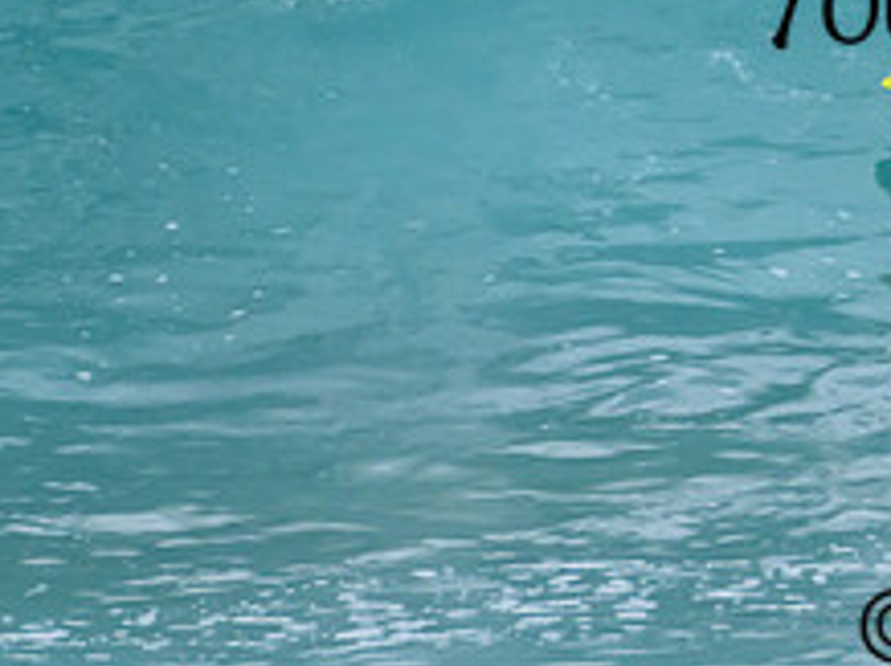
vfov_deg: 0.6
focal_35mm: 2307
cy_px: -51
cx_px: 1177
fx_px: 59316
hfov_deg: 0.9
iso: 3600
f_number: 11
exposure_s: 1/2000
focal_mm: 900
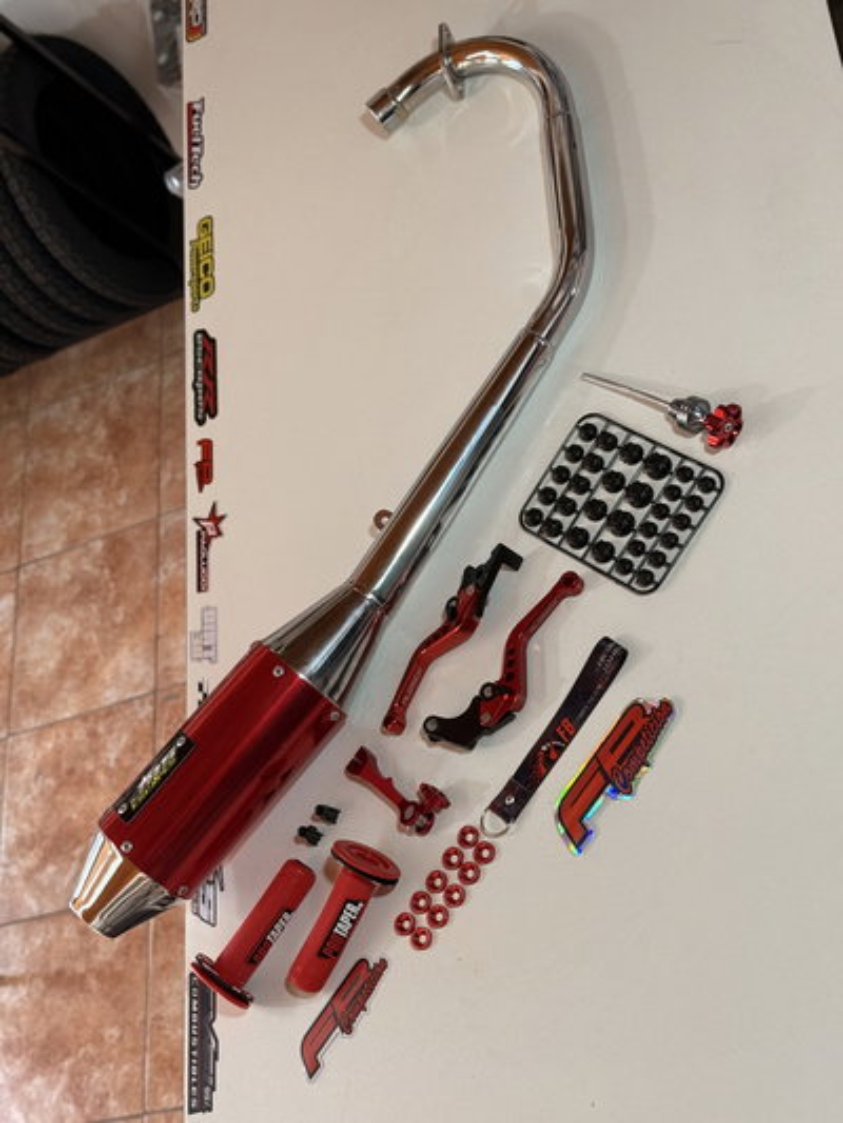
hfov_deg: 30.3
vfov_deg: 39.6
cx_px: 422
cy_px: 562
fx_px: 1558
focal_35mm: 48
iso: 80
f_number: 1.78
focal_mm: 6.76
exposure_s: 1/121
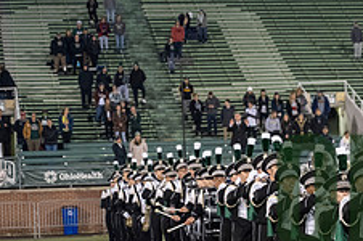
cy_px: 210
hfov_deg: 11.3
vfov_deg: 7.6
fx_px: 1812
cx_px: 398
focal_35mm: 180
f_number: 4
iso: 2500
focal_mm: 70
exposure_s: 1/500
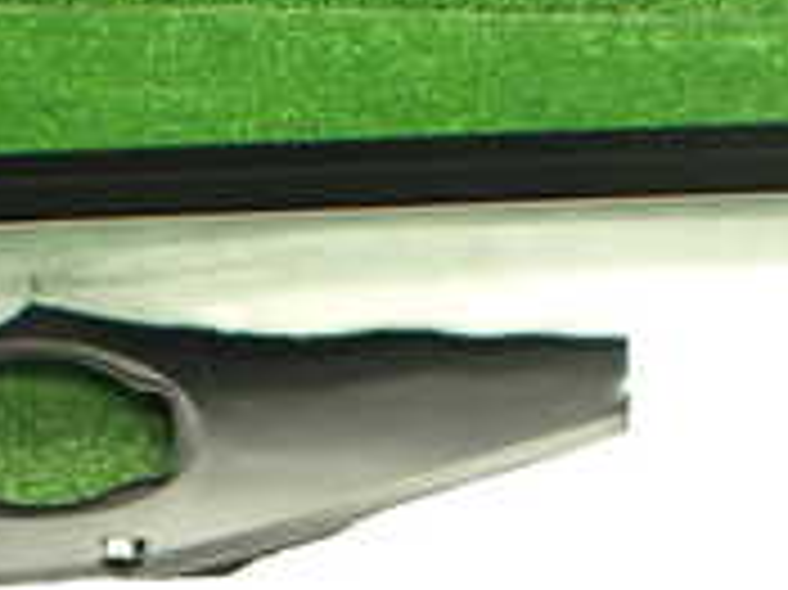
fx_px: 2343
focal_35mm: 103
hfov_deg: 19.1
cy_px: 766
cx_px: 306
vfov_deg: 13.8
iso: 800
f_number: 2.3
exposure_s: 1/125
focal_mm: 5.4
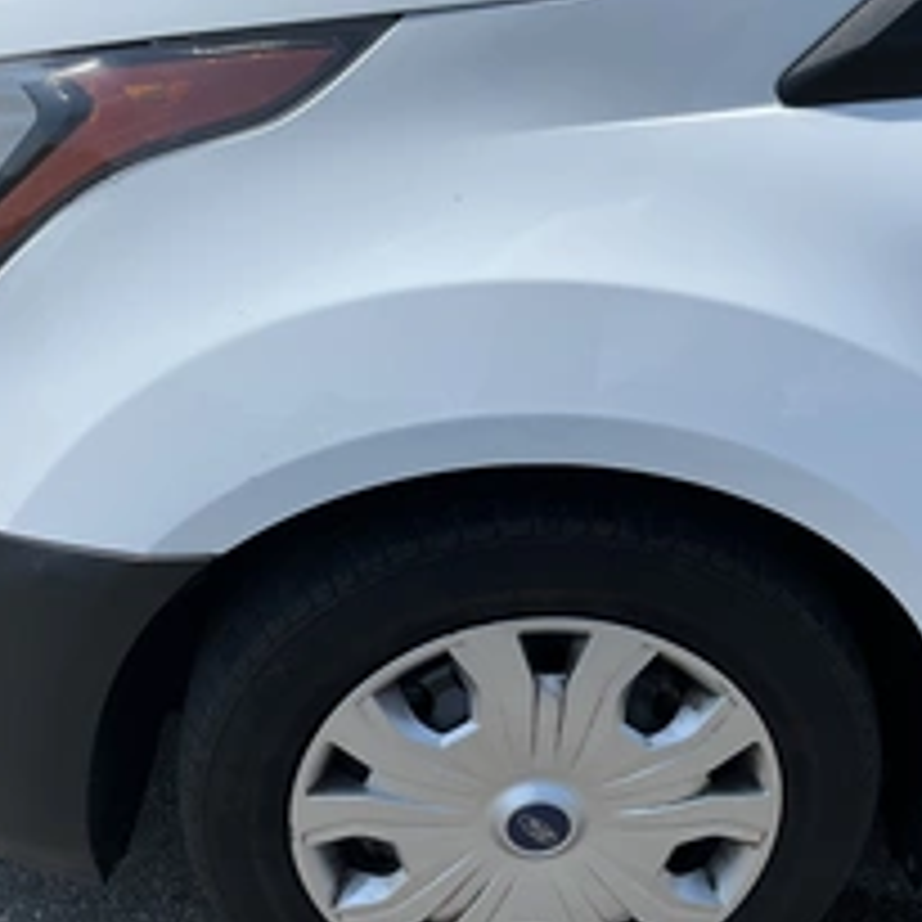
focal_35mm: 50
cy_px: 562
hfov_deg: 34.0
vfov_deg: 33.9
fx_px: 1507
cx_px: 513
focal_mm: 3
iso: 25
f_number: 1.8
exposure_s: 1/1912
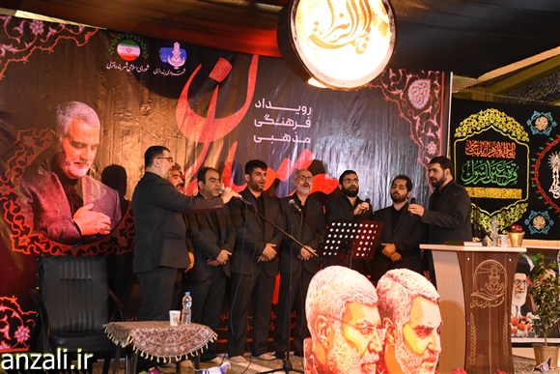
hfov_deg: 33.4
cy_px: 187
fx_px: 934
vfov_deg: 22.6
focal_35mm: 60
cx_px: 280
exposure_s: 1/100
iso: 3200
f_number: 4.5
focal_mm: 40
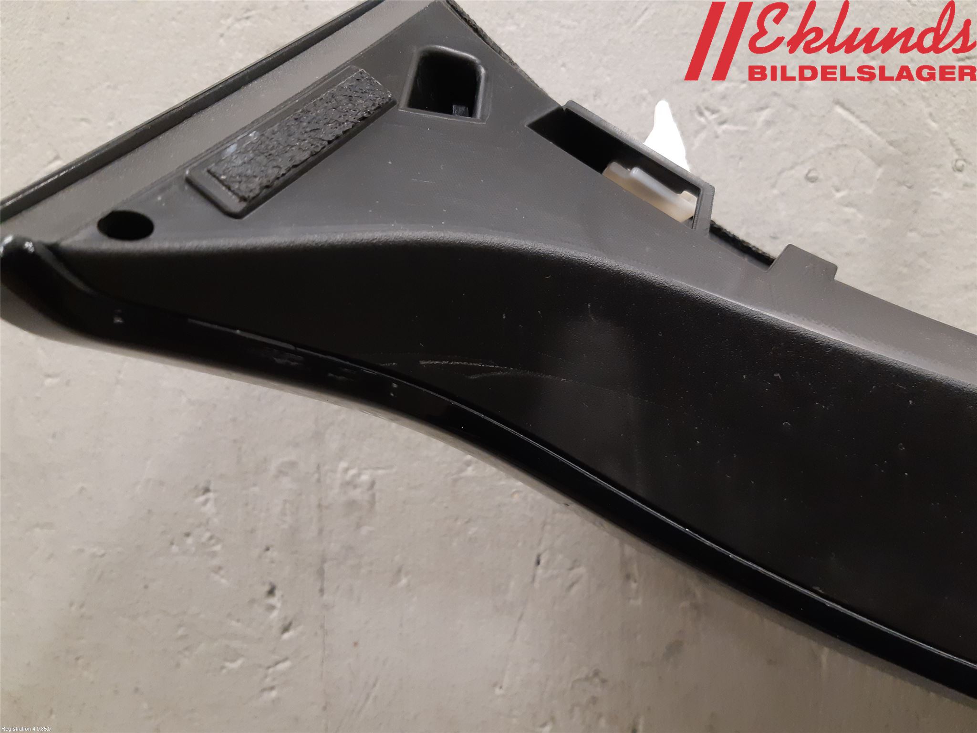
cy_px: 366
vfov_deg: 53.1
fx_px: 734
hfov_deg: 67.3
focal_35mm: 26
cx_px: 488
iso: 250
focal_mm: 3.93
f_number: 1.7
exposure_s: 1/50
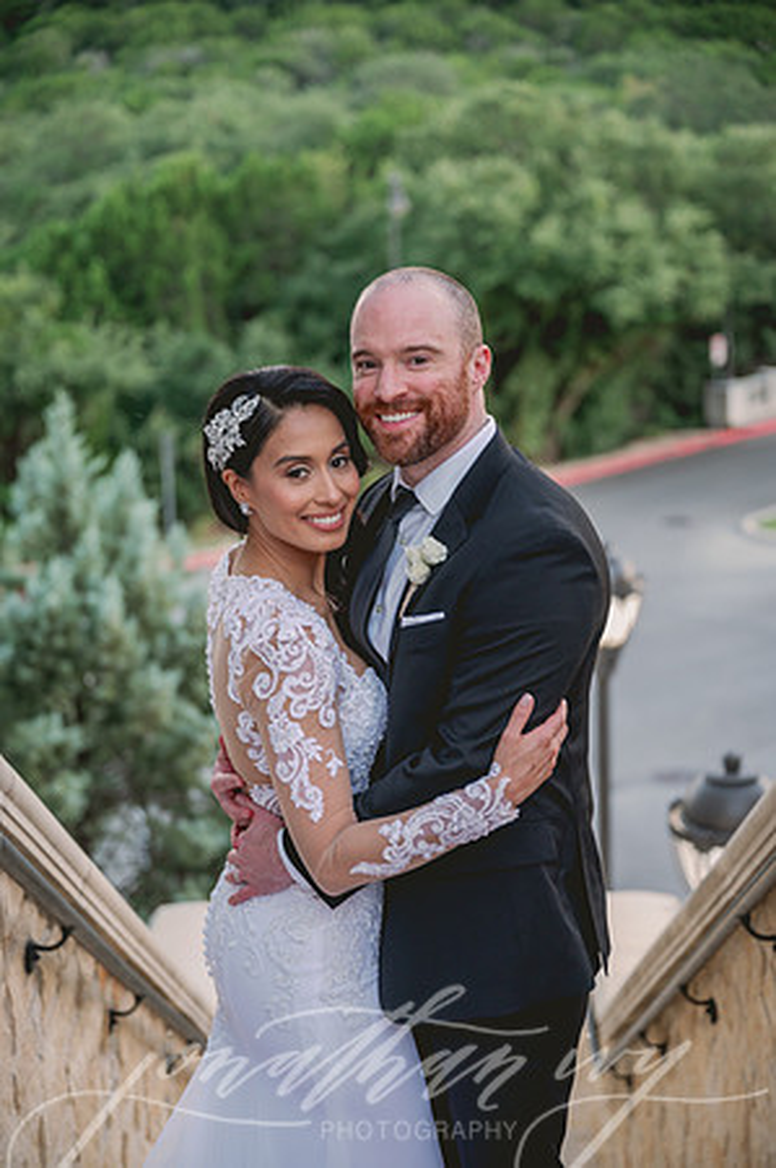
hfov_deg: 20.6
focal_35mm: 66
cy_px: 584
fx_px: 2139
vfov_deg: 30.5
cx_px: 388
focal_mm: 66
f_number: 2.8
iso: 160
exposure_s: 1/160
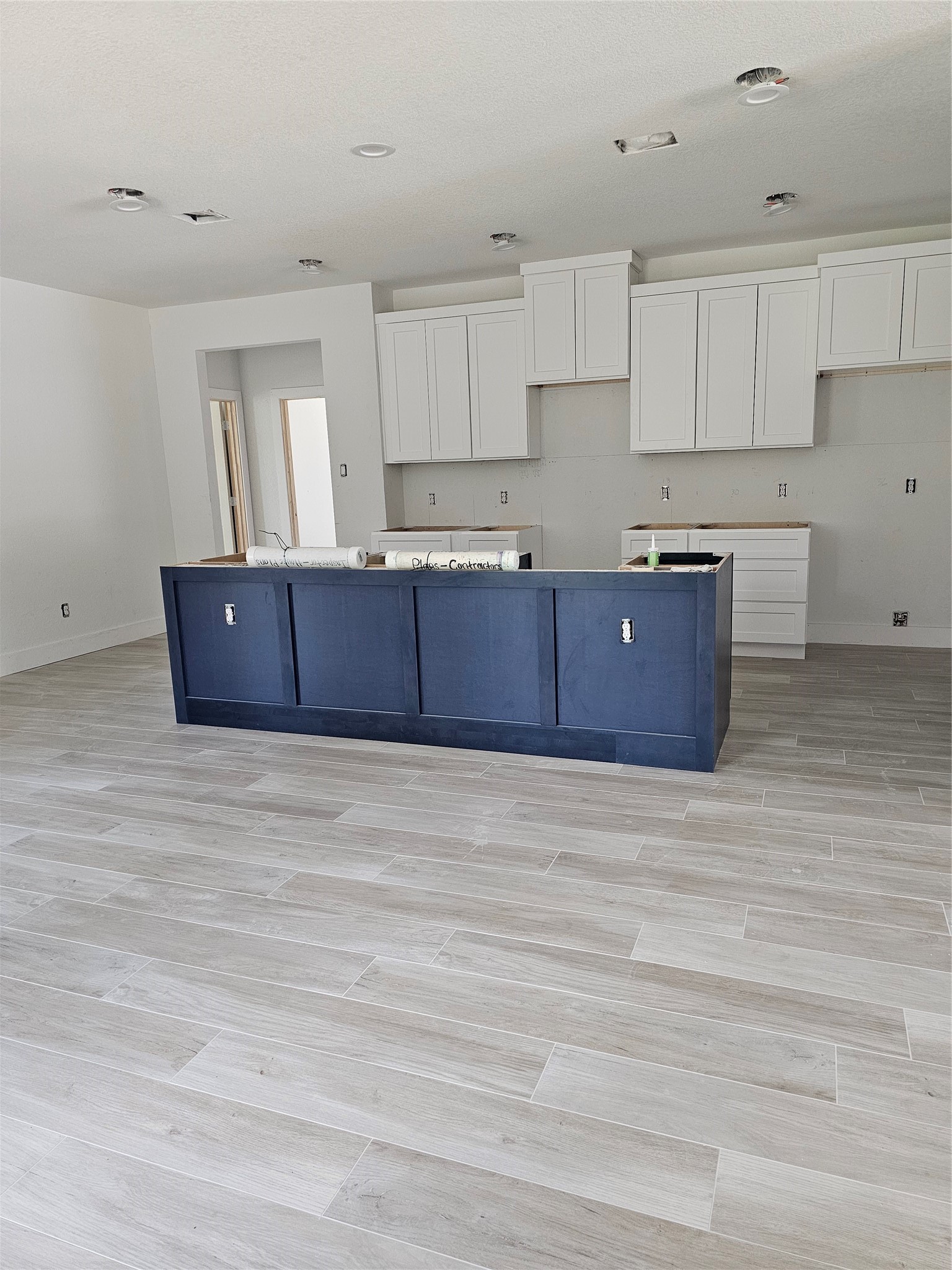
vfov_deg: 73.9
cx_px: 476
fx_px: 843
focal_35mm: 23
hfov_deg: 58.9
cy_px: 635
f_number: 1.7
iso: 400
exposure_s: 1/120
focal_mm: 6.3
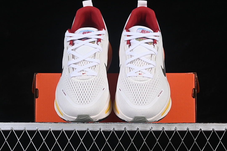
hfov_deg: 27.0
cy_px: 76
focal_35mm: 75
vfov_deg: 18.2
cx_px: 114
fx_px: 473
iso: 160
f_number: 8
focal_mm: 50
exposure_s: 1/80
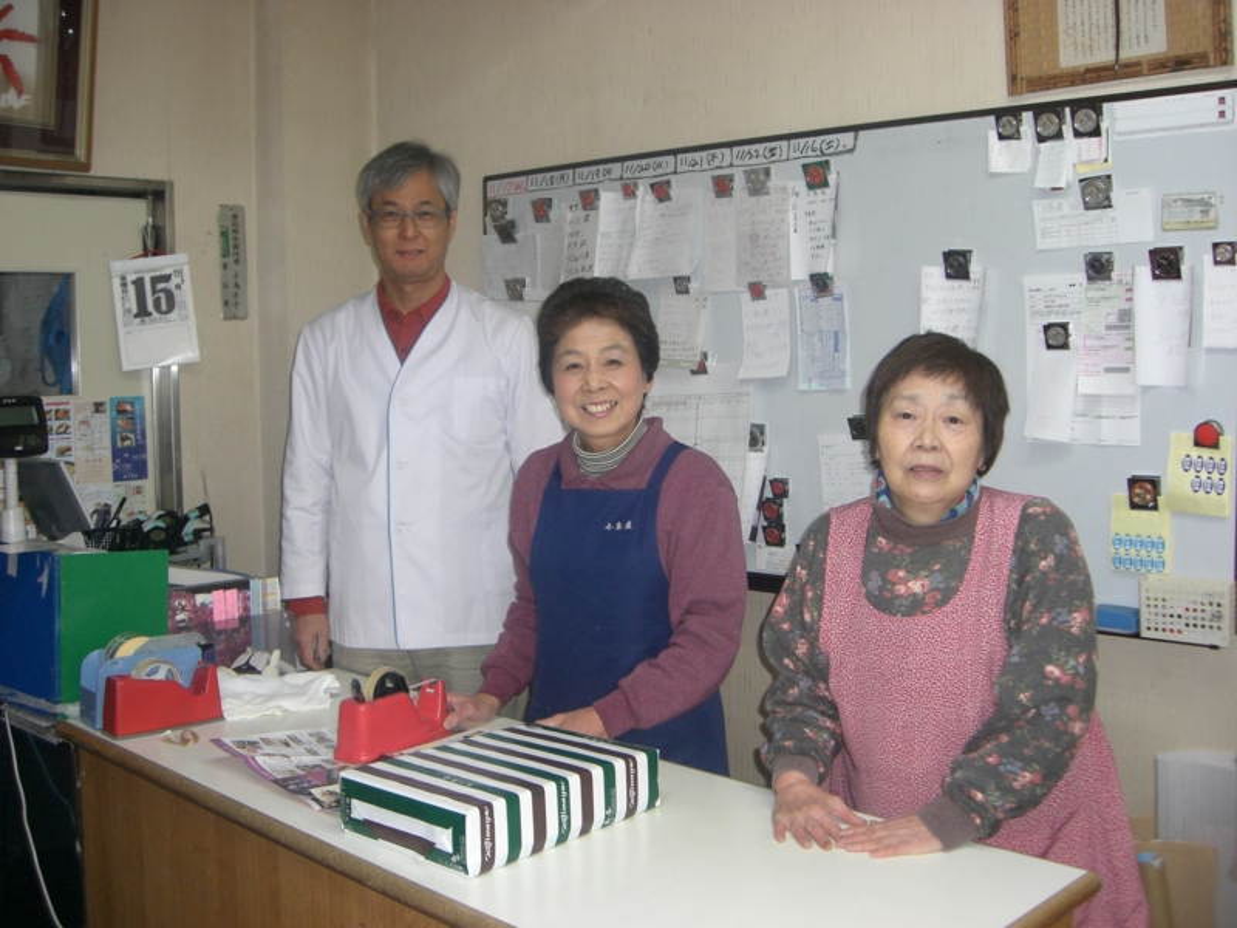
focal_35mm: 38
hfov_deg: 49.0
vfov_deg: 37.7
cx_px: 618
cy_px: 464
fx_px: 1358
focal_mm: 6.2
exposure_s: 1/60
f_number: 2.7
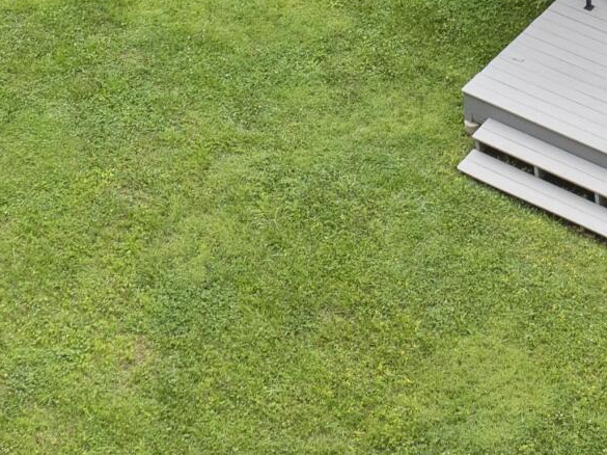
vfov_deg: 10.7
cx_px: 705
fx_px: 2156
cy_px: -556
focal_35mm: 123
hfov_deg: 15.5
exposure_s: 1/100
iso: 120
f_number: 2.8
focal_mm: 12.29
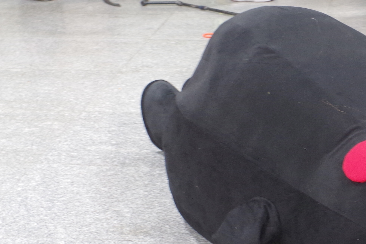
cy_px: 128
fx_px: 899
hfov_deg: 22.3
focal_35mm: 88
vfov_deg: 15.5
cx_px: 350
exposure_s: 1/8
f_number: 4
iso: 800
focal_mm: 21
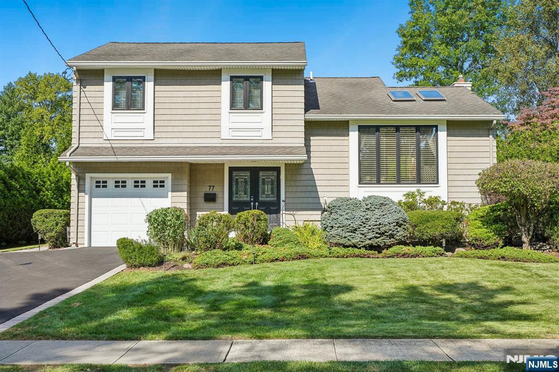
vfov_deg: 33.4
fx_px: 621
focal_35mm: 40
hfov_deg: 48.5
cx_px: 280
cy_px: 186
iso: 400
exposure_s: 1/1600
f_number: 5.6
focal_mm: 27.2
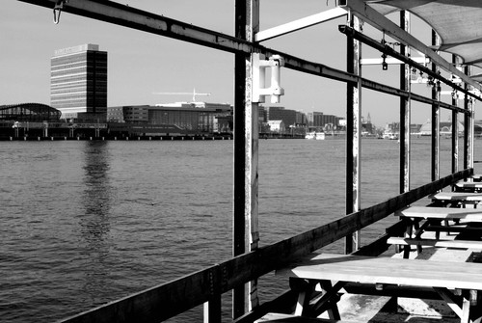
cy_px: 162
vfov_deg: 25.8
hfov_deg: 37.8
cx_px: 241
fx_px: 704
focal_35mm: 52
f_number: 8
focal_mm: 35
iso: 100
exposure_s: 1/250
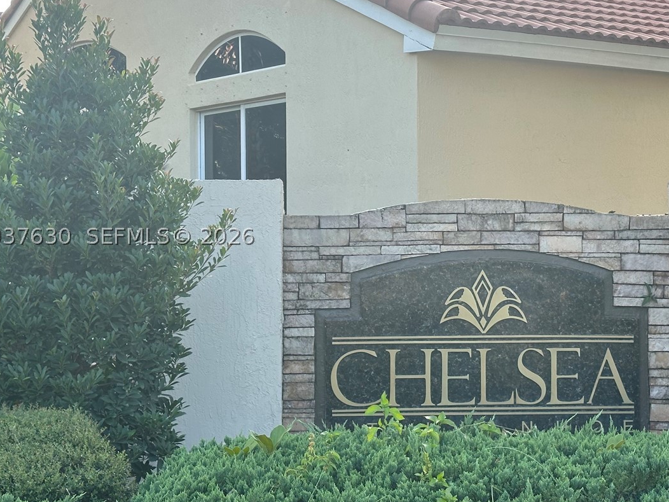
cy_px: 236
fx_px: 1411
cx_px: 449
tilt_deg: -0.2
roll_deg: -0.4
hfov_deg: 26.5
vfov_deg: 20.2
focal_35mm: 73
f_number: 1.78
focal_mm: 6.86
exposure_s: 1/393
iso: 64
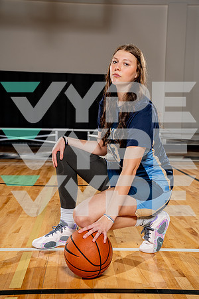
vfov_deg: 39.6
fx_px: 415
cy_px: 150
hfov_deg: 27.0
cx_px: 100
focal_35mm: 50
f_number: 5.6
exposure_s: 1/250
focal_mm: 50
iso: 100
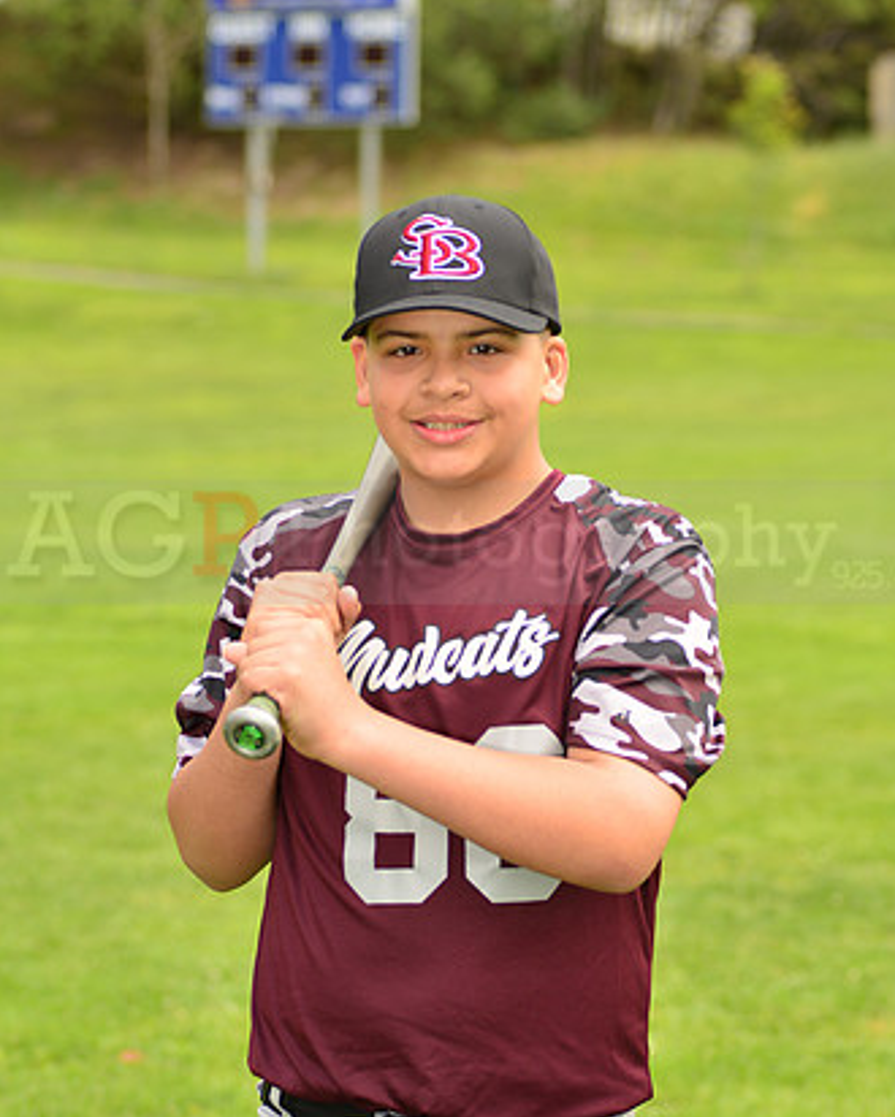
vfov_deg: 14.6
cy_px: 518
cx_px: 479
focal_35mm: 132
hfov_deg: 11.7
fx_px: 4367
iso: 100
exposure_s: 1/250
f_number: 5
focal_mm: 100
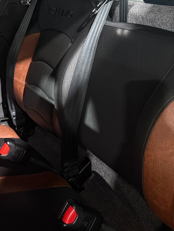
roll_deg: -0.6
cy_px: 71
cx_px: 51
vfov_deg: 28.3
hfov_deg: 21.5
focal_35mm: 68
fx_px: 456
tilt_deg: -12.4
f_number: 1.78
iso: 1000
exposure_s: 1/15
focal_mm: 6.76
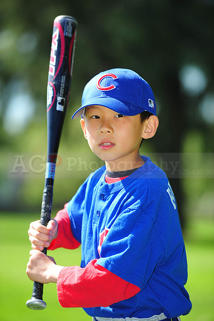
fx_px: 1785
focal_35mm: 200
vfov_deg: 10.3
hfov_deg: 6.9
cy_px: 160
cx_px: 107
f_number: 4.5
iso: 200
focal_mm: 200
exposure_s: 1/640
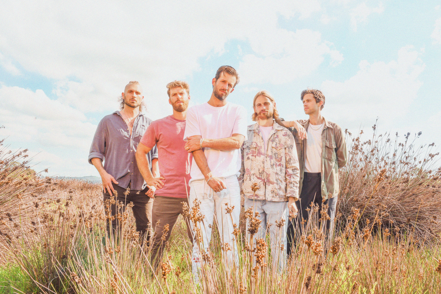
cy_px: 147
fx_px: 331
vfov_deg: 47.9
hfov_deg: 67.4
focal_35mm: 27
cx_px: 220
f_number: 16
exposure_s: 1/160
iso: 400
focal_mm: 27
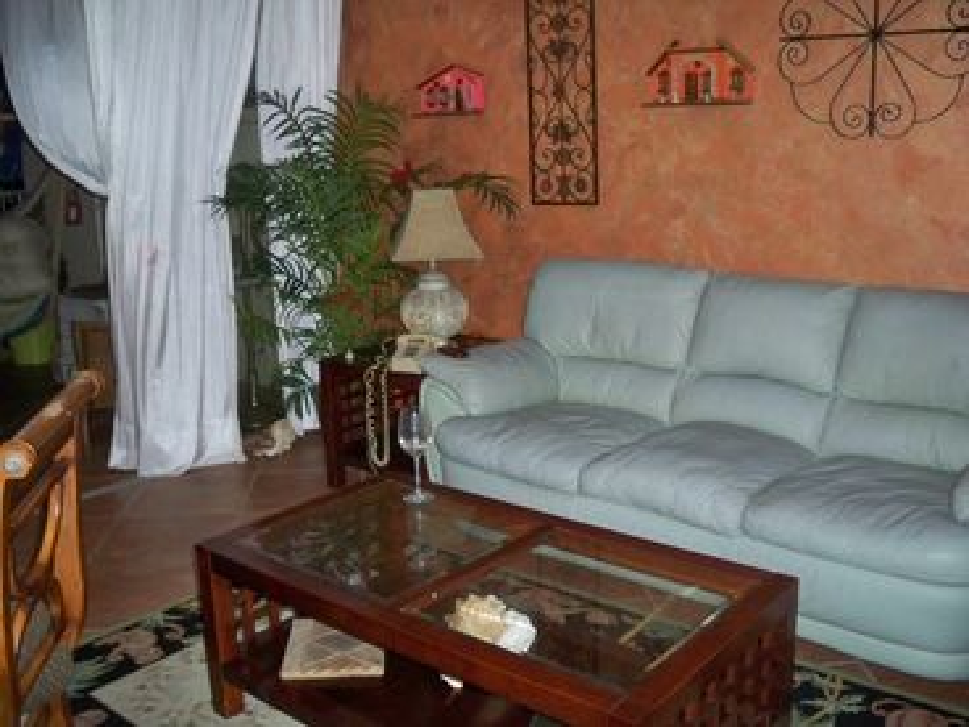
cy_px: 364
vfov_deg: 40.7
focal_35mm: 35
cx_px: 484
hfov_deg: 52.6
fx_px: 980
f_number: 3.1
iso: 320
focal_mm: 6.3
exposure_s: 1/30
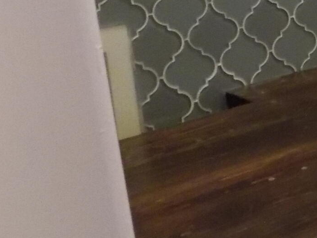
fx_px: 907
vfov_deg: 14.8
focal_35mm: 99
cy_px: 30
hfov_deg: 16.0
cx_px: 614
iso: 400
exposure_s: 1/8
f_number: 3.1
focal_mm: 4
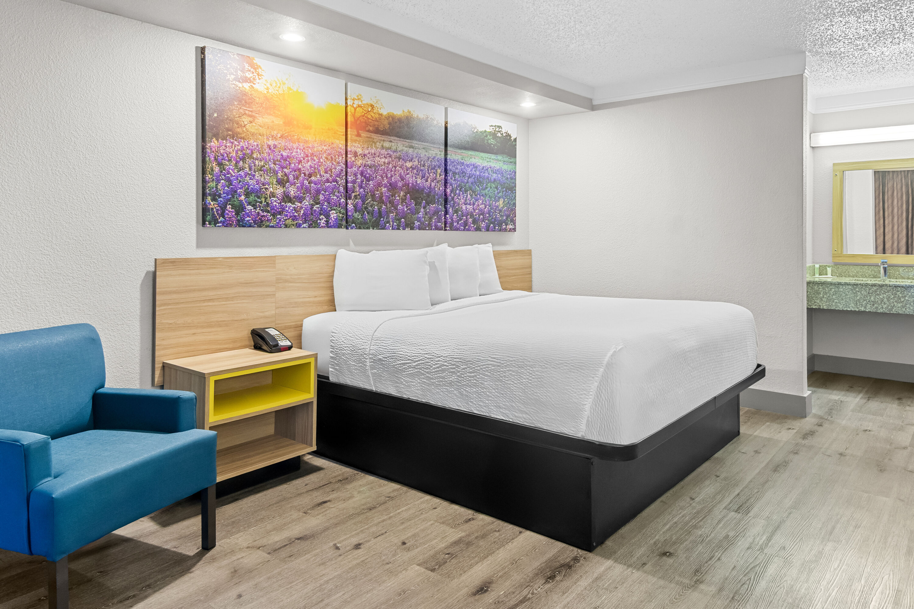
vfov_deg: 53.1
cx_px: 457
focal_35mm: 24
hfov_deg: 73.7
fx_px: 609
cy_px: 304
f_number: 8
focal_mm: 16
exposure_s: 1/1.43
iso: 400
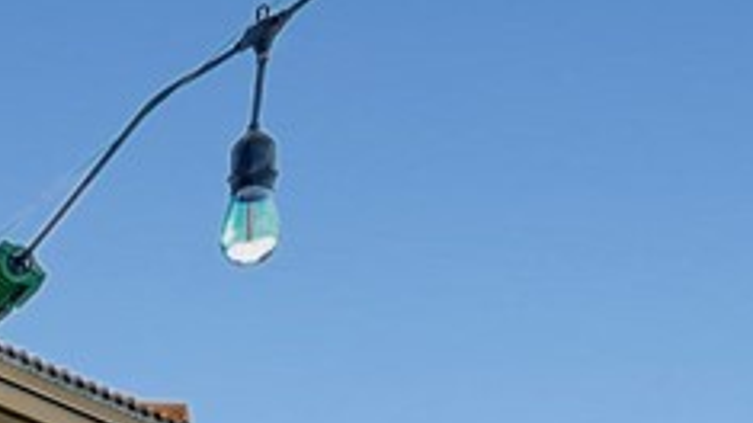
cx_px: -908
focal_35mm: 121
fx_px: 2415
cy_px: 1392
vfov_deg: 8.1
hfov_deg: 13.9
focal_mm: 16
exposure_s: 1/125
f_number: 5.6
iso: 100
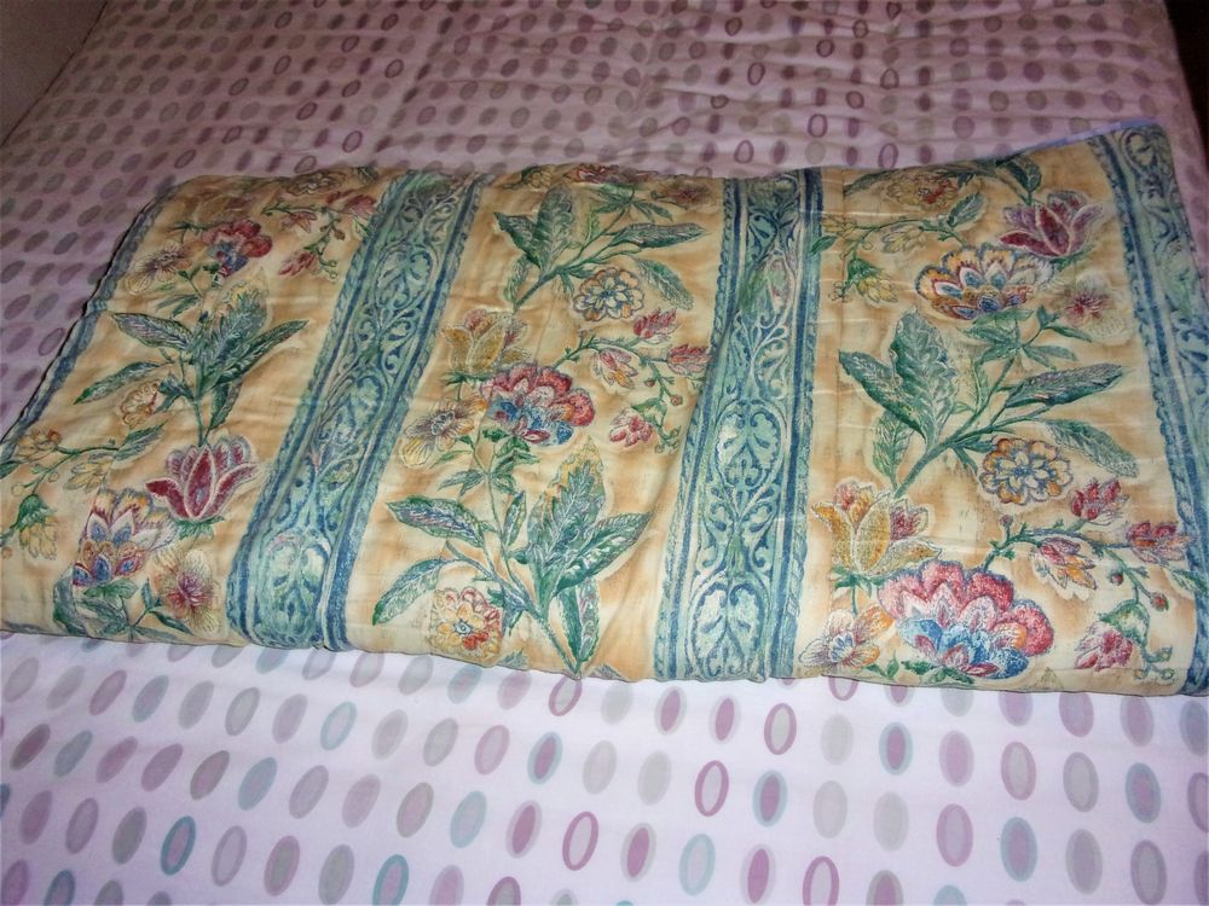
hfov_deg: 63.4
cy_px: 453
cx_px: 604
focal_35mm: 28
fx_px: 978
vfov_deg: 49.7
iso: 200
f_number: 3.9
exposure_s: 1/34
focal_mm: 5.1
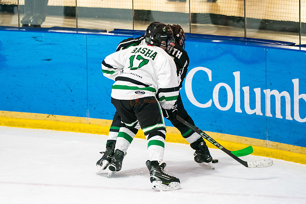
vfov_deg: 7.6
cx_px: 153
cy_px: 102
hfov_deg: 11.4
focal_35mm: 180
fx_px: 1530
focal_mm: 120
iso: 3200
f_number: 3.2
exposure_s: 1/1000
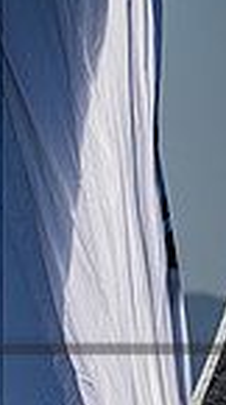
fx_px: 10870
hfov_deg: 1.2
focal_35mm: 1015
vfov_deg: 2.1
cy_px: 415
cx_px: -497
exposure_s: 1/4000
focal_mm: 240
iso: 400
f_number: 5
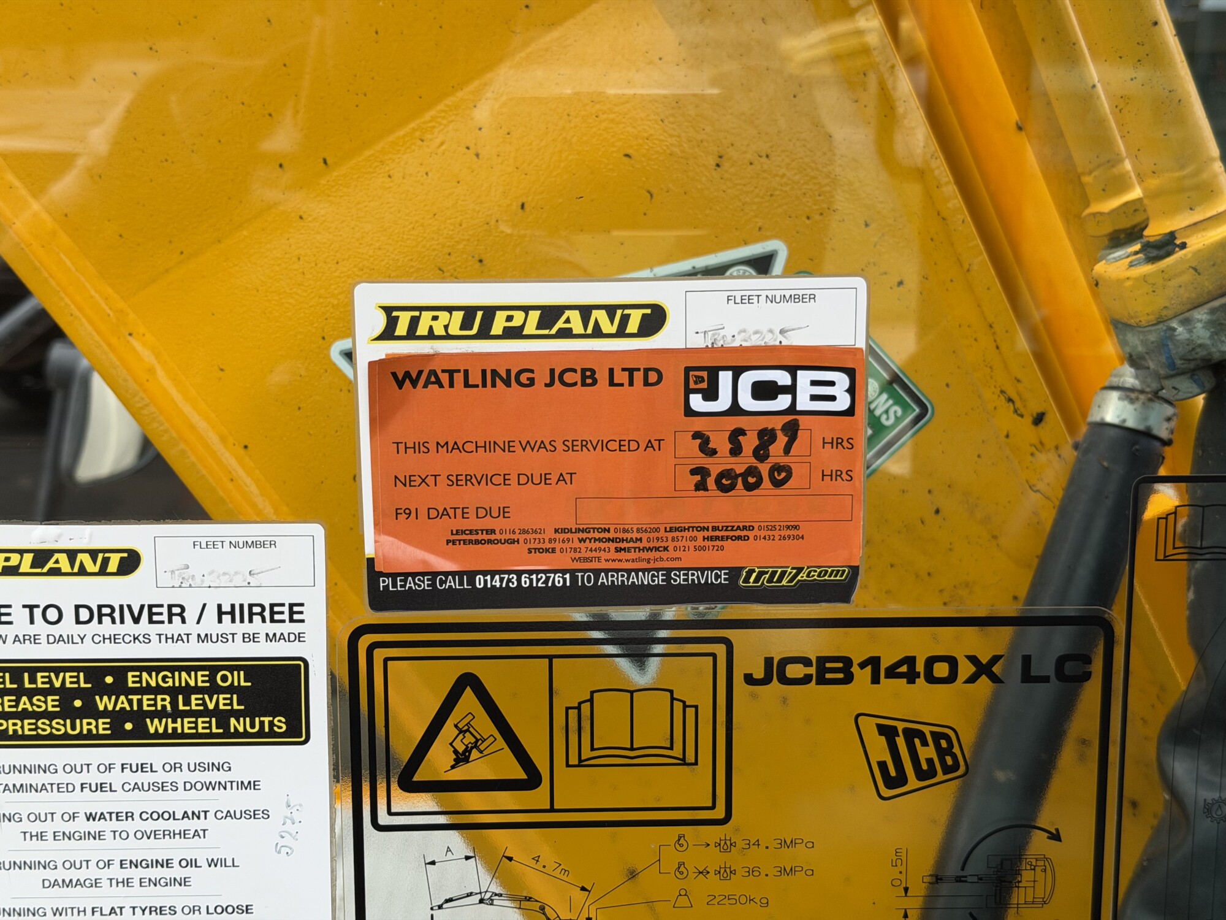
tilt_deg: -10.5
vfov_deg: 30.3
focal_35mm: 48
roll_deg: -1.1
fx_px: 1700
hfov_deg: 39.7
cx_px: 613
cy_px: 460
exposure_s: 1/652
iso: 64
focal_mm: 6.76
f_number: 1.78
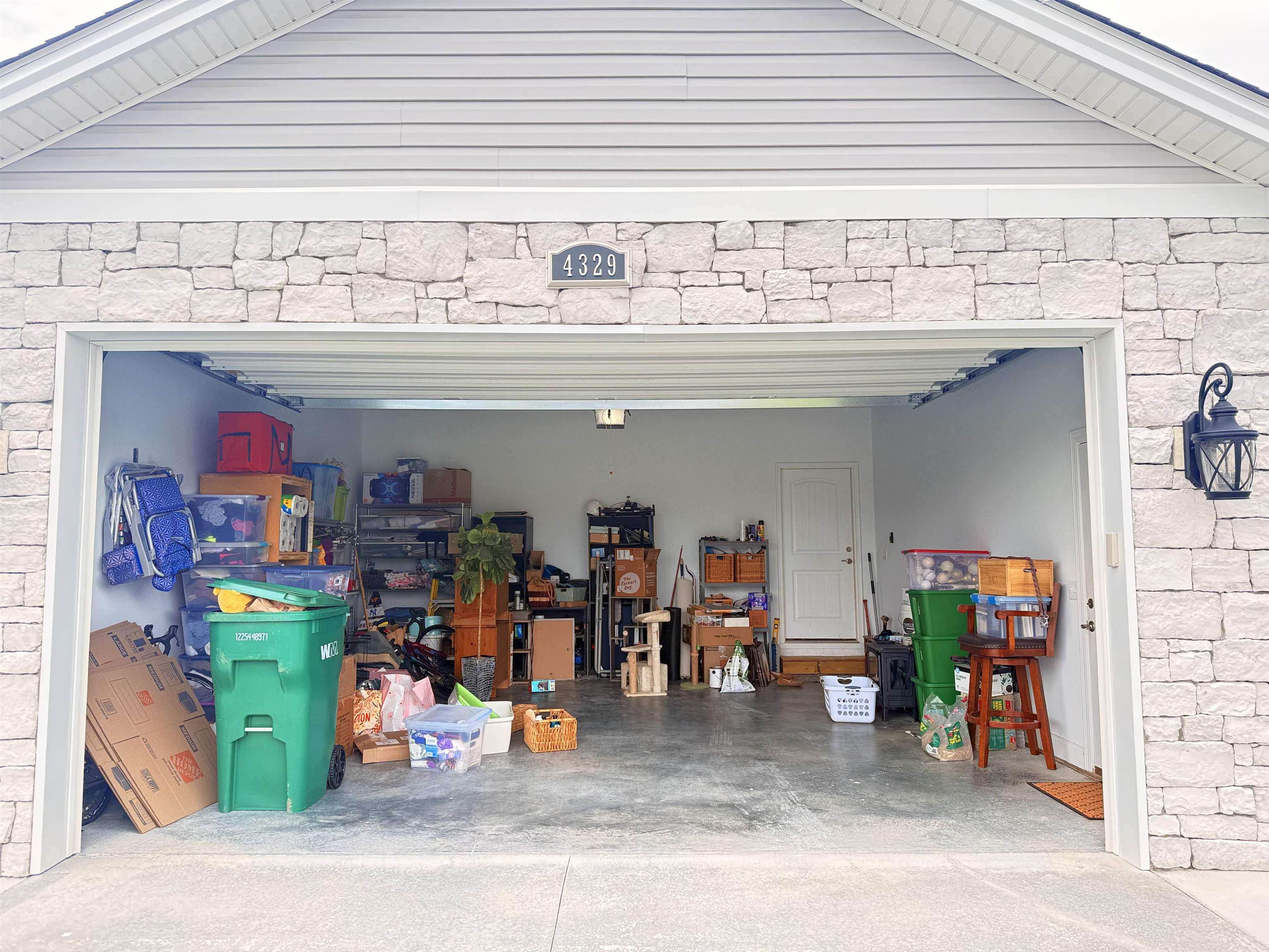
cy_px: 476
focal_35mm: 24
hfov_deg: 71.6
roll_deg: +0.8
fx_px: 880
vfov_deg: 56.8
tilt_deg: +4.5
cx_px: 634
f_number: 1.78
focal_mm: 6.76
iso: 100
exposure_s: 1/598
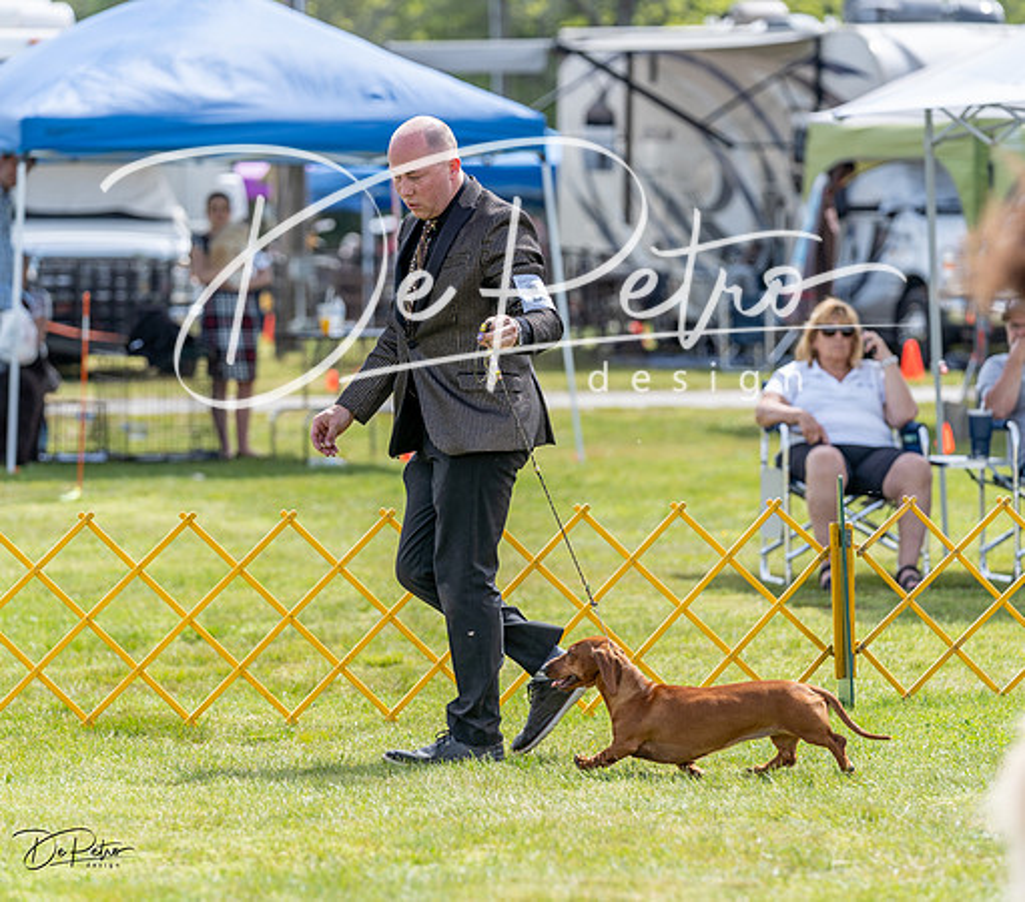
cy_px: 451
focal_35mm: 195
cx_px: 525
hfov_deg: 9.5
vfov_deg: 8.4
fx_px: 6140
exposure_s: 1/1000
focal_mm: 154
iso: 160
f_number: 3.5
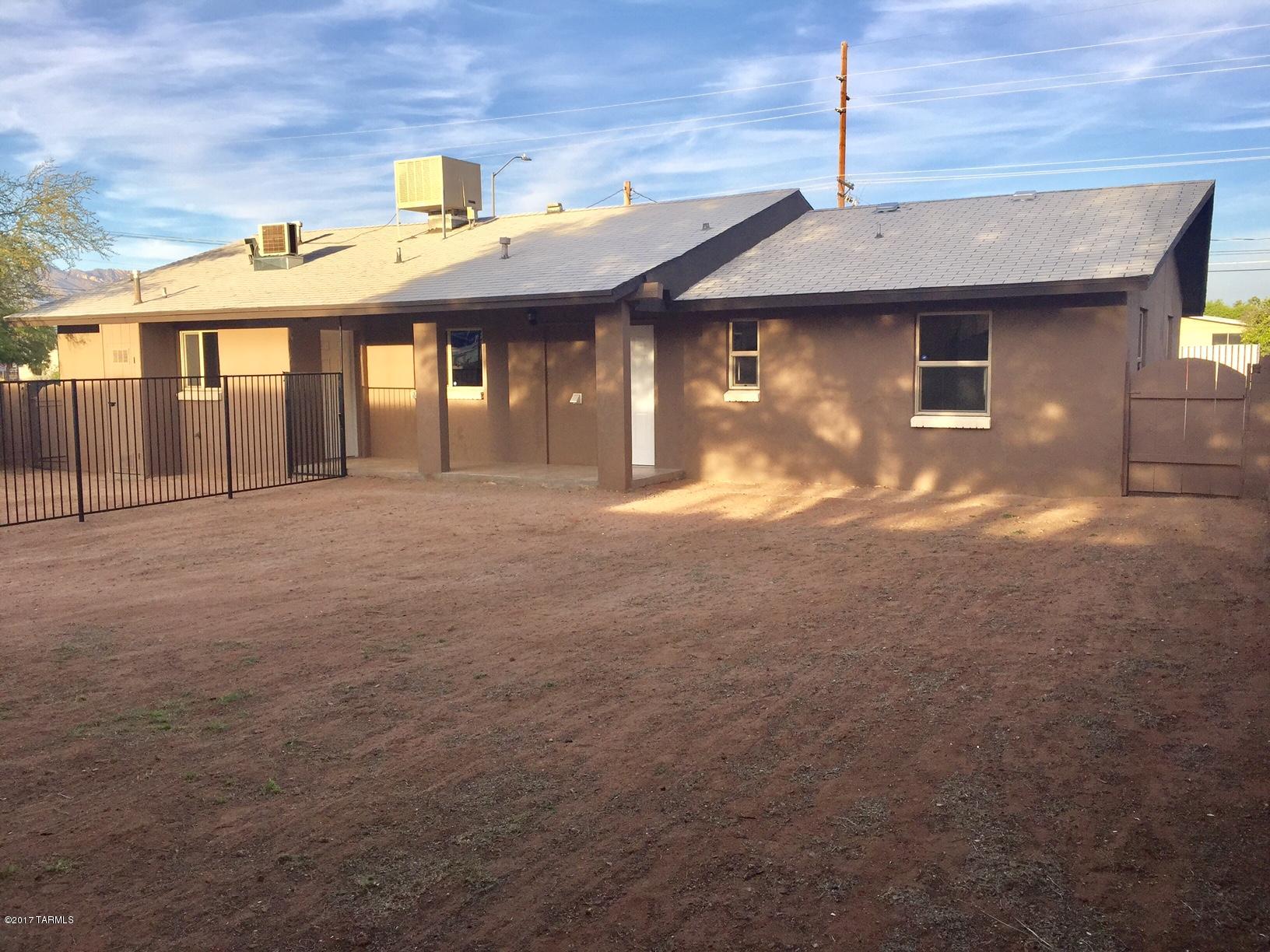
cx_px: 635
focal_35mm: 29
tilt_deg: -4.4
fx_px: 1064
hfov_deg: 61.7
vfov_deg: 48.2
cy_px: 476
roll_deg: +0.0
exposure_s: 1/732
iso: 32
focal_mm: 4.15
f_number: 2.2
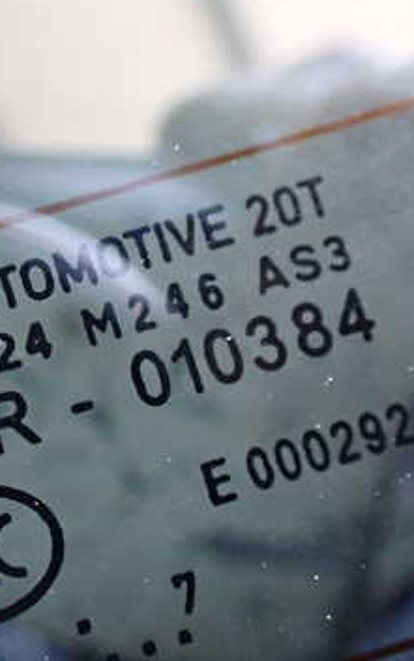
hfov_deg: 23.0
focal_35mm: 54
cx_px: -2
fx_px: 974
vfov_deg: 37.5
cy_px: 335
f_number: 2.3
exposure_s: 1/80
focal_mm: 5.4
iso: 800
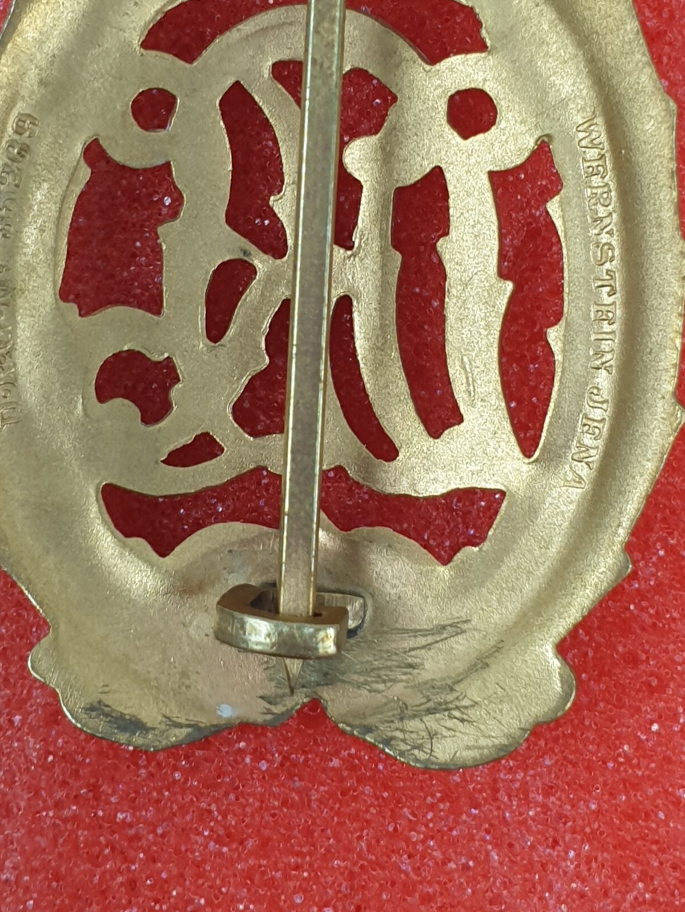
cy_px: 266
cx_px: 309
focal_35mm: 41
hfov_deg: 35.1
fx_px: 1081
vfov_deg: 44.7
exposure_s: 1/50
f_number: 2.4
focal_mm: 4.3
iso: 64
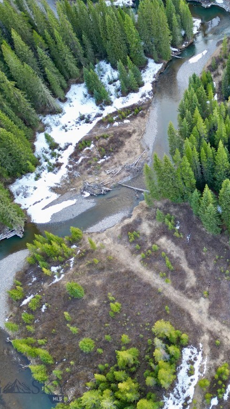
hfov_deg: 30.9
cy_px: 205
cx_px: 237
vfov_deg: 56.6
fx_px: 380
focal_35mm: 35
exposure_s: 1/40
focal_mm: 6.72
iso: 100
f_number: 1.7
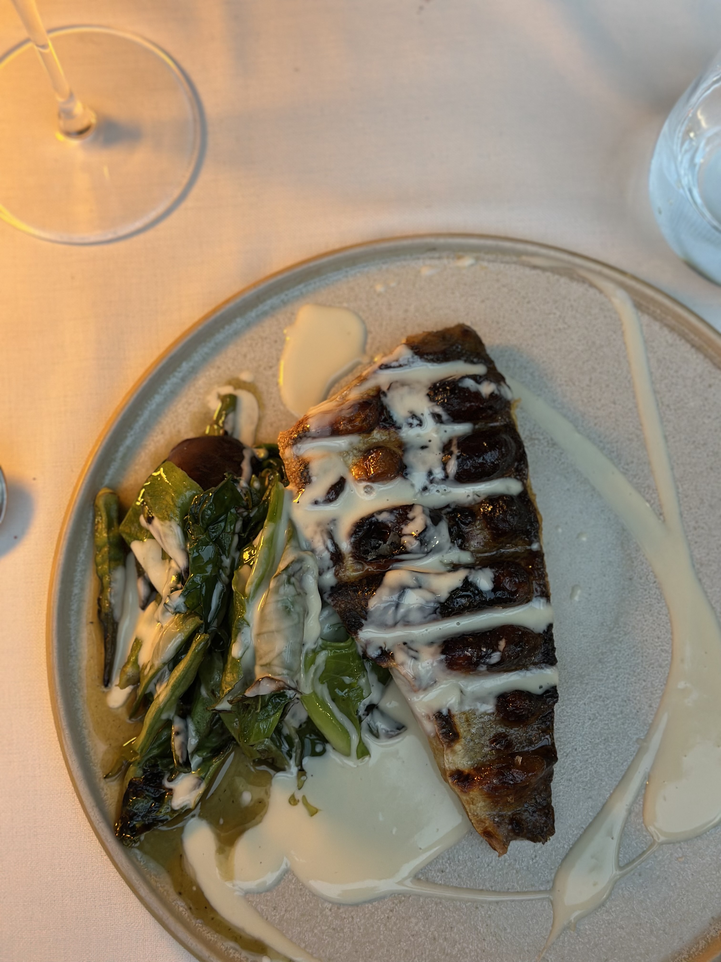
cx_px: 360
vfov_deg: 39.7
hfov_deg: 30.3
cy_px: 481
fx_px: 1333
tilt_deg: -74.8
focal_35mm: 48
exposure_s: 1/50
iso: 250
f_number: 1.78
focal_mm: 6.86
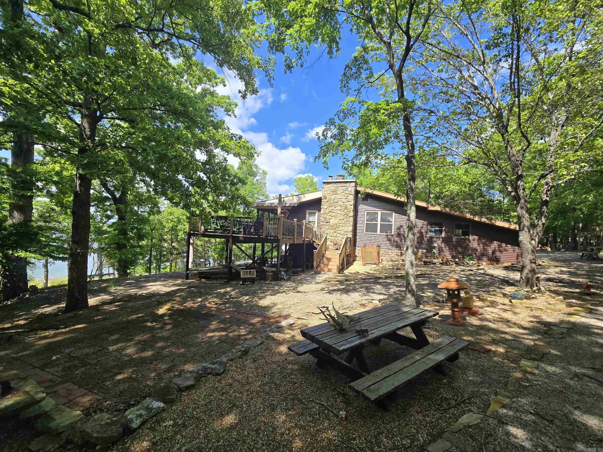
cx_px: 302
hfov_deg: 106.2
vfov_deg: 89.9
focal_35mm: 13
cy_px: 226
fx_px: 226
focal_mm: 2.2
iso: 50
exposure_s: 1/1008
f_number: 2.2
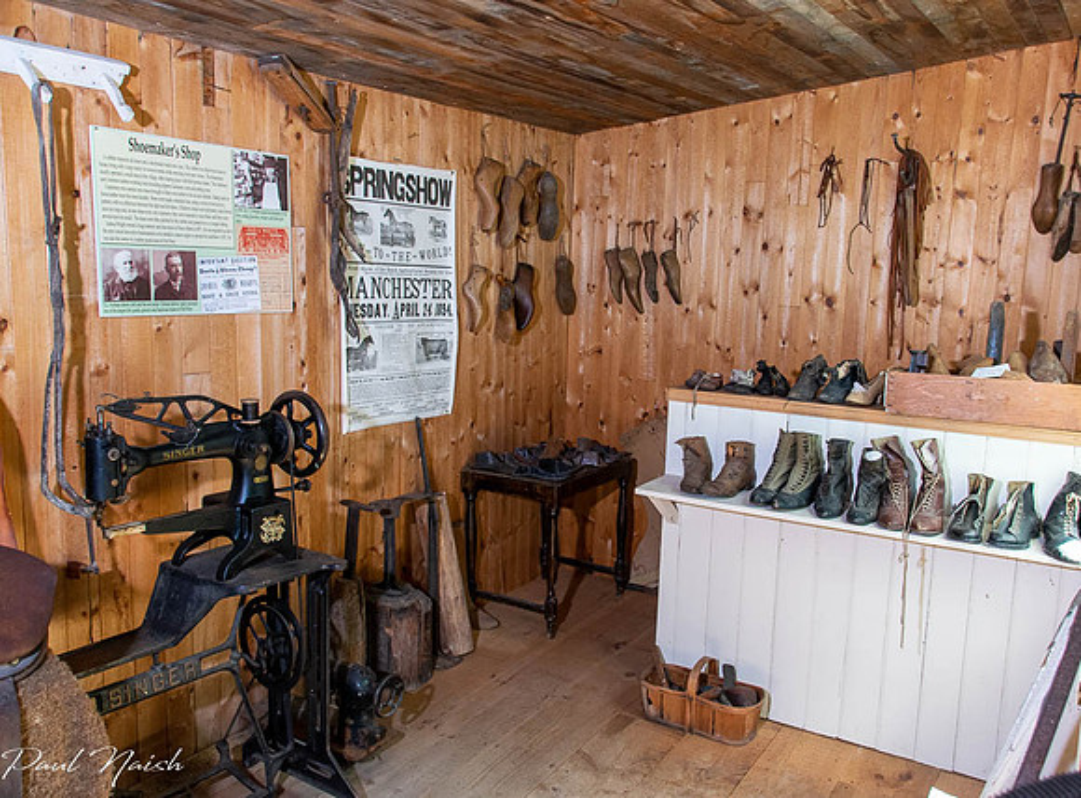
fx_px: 898
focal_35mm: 29
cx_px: 599
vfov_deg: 47.9
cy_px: 399
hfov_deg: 62.0
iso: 800
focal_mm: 18
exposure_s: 1/100
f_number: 6.3
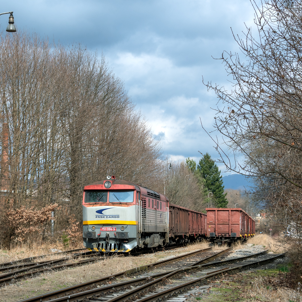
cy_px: 150
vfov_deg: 27.7
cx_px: 112
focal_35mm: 62
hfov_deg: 27.6
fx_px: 612
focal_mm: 32
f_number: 9
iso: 125
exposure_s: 1/640
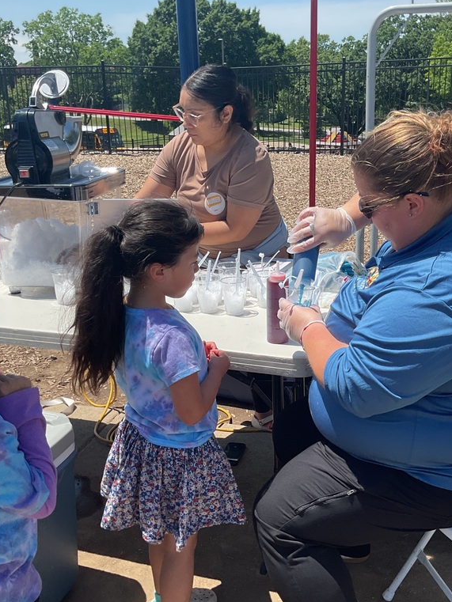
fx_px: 679
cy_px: 300
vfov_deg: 47.9
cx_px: 272
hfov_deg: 36.7
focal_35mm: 39
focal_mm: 3
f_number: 1.8
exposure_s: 1/1377
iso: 16
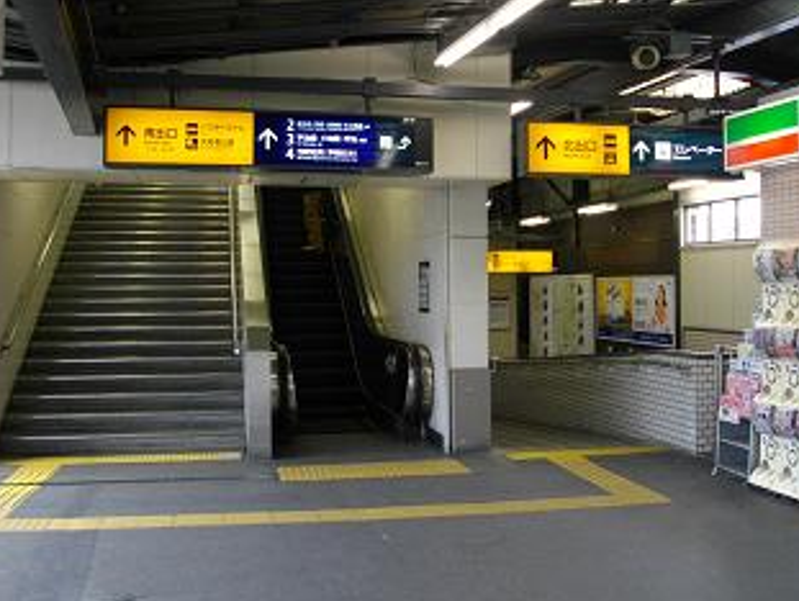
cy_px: 247
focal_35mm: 40
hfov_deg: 46.5
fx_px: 924
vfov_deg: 35.9
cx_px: 471
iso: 200
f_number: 2.9
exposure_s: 1/60
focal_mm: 5.7
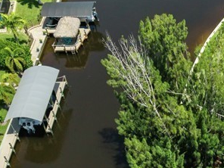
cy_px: 201
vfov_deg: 17.0
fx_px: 537
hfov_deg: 21.7
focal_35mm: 83
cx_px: 275
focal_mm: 8.67
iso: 100
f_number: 1.8
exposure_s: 1/640
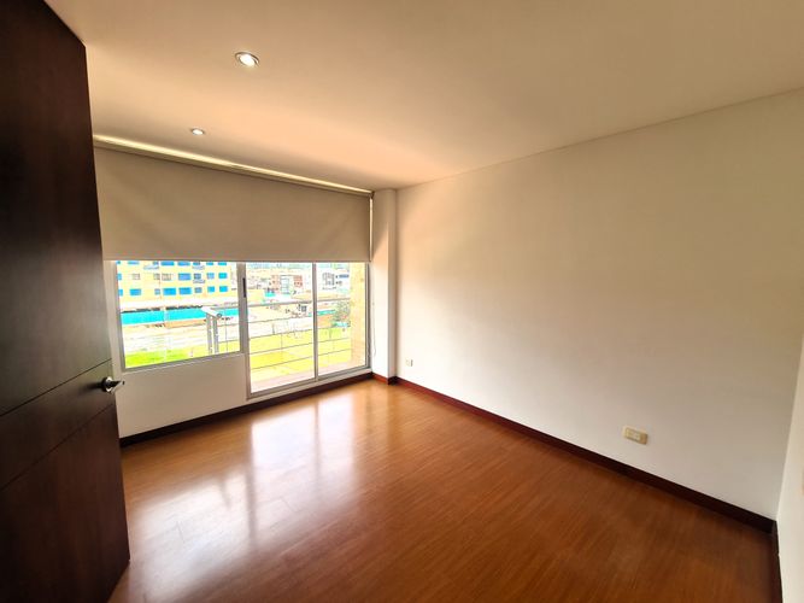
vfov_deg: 89.9
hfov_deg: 106.2
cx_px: 402
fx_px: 302
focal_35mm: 13
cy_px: 302
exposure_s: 1/236
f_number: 2.2
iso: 50
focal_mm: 2.2
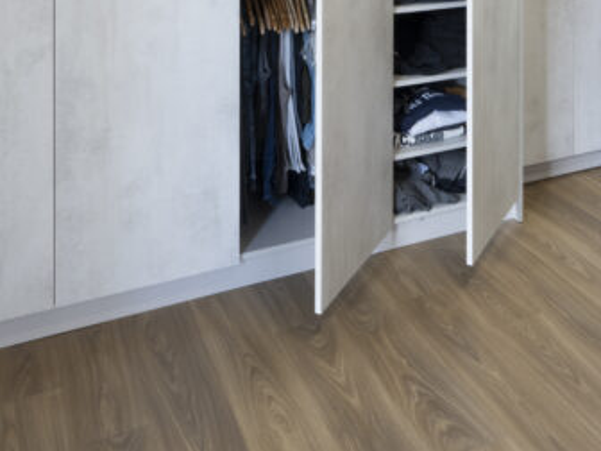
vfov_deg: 27.0
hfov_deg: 42.7
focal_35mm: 44
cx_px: 372
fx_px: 764
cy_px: -153
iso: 200
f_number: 14
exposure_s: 1/1.67
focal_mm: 15
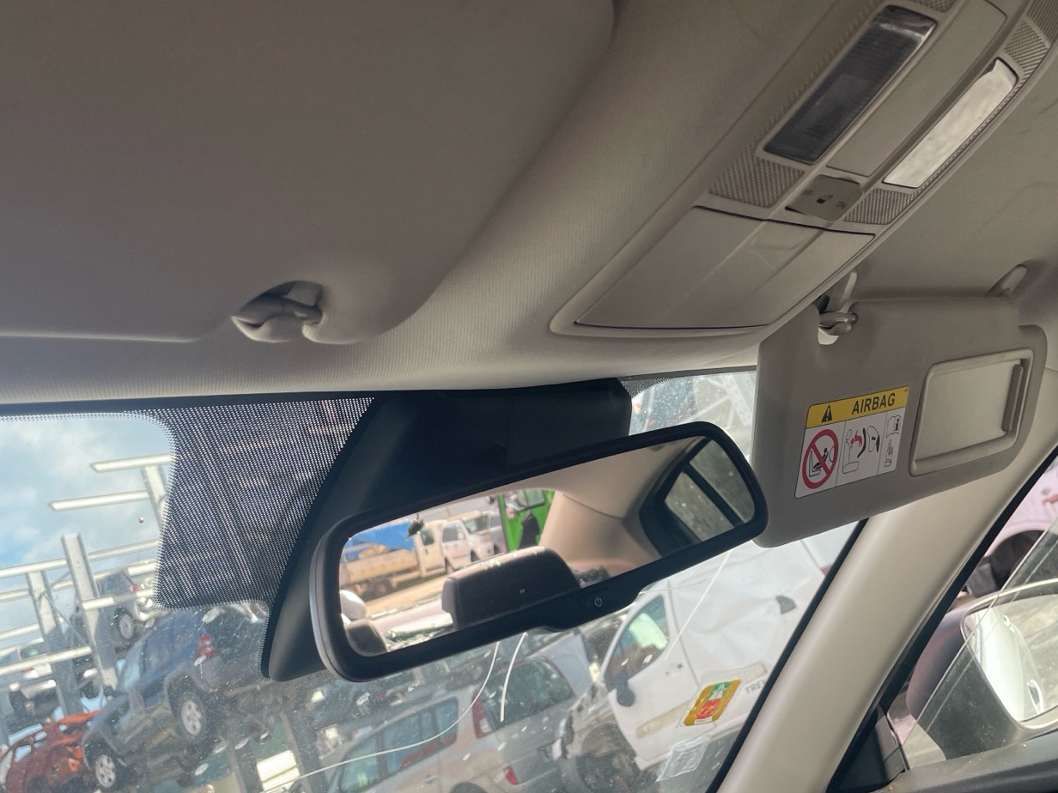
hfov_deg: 49.0
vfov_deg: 37.6
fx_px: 1161
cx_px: 555
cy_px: 317
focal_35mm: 38
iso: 32
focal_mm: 4.2
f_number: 1.6
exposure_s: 1/400
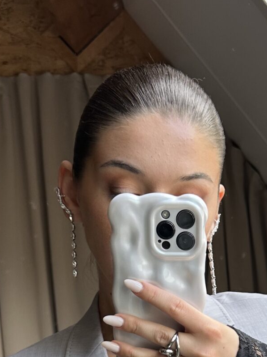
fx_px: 792
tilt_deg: -20.2
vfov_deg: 22.5
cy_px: 469
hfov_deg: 19.0
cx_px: 209
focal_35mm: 77
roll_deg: +3.1
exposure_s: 1/121
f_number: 1.78
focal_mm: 6.86
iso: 80
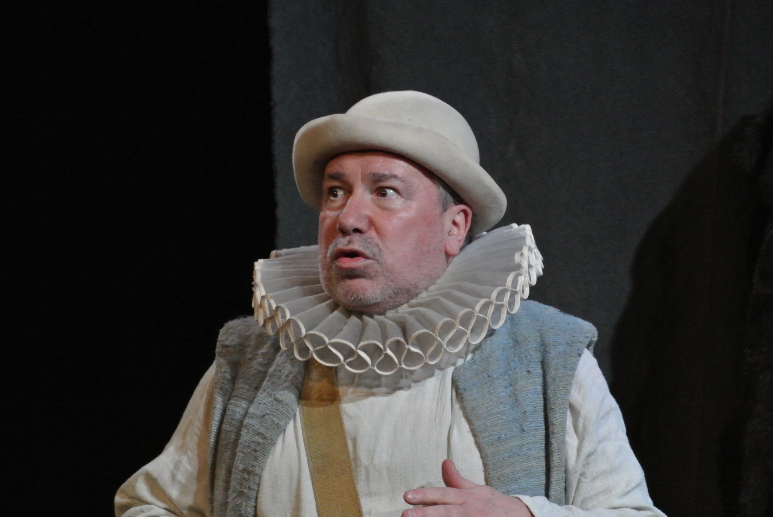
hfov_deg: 6.9
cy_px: 258
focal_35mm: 297
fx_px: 6385
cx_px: 386
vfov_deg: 4.6
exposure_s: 1/80
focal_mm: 110
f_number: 5.6
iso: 2200
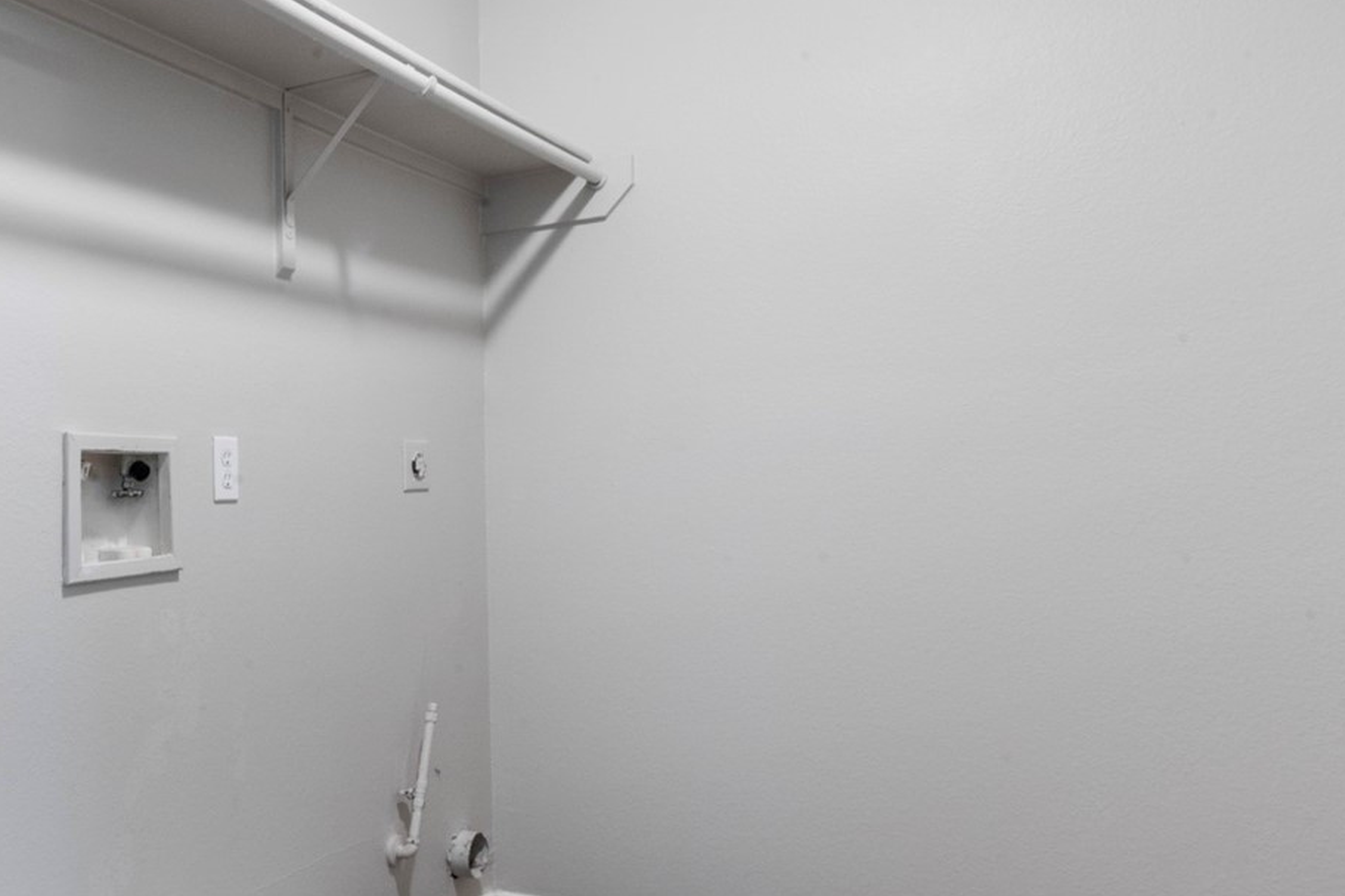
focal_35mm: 31
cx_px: 286
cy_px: 515
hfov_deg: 56.3
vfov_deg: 42.2
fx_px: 1158
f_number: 8
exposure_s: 15
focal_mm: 13
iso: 250
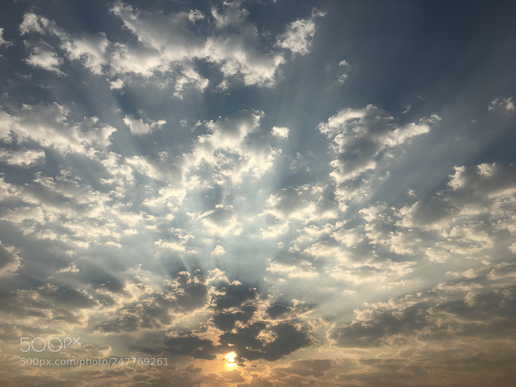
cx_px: 258
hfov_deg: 61.7
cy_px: 194
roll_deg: +4.3
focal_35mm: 29
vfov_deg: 48.2
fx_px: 432
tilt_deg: +33.8
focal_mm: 4.15
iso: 25
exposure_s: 1/4274
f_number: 2.2
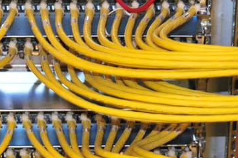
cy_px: 172
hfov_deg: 7.7
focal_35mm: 266
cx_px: -13
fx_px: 1757
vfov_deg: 5.1
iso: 200
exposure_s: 1/4
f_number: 10
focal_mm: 105
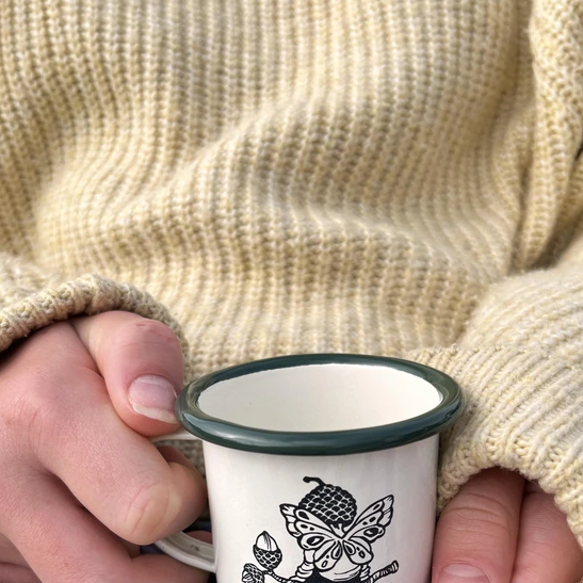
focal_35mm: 37
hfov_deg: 44.9
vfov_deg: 42.9
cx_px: 297
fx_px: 705
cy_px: 465
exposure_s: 1/1441
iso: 50
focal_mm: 5.1
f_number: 1.6
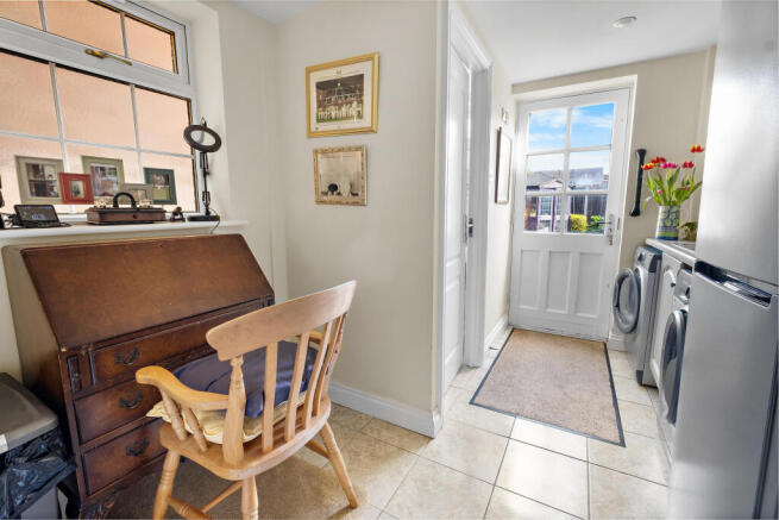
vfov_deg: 77.4
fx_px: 325
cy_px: 260
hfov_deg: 100.4
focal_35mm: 15
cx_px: 390
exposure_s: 2.5
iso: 160
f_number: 9
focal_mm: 10
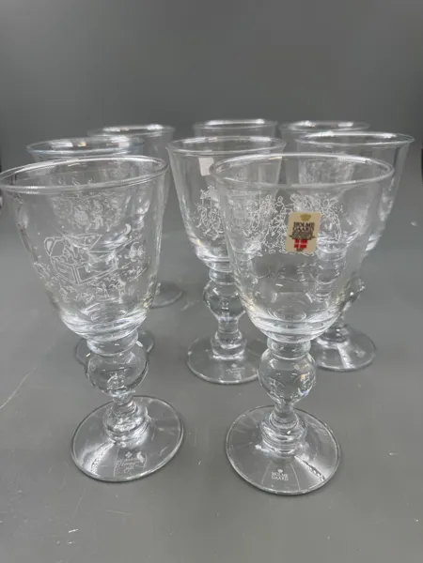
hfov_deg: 56.8
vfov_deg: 71.6
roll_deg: +1.8
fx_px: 391
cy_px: 282
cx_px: 212
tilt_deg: -25.4
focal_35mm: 24
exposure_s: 1/193
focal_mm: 6.76
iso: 64
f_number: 1.78
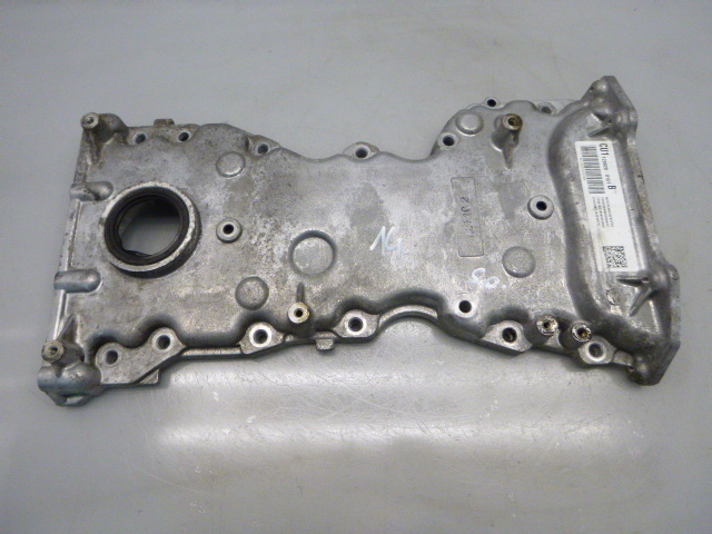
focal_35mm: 25
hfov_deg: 69.4
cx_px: 356
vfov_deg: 54.9
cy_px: 267
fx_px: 514
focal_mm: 4.5
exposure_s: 1/60
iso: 320
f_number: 3.9
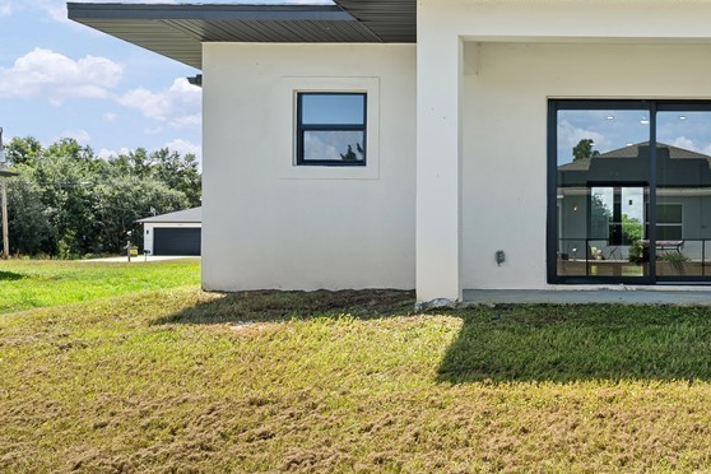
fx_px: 691
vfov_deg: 37.8
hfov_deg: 48.0
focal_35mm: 35
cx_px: 657
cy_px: 210
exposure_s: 1/50
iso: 200
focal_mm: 18
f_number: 9
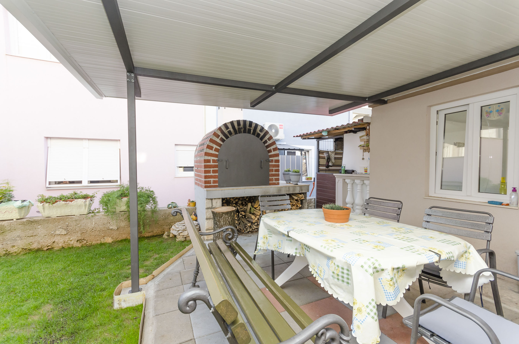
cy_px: 172
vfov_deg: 77.1
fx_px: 216
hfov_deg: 100.5
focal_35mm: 15
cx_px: 260
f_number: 8
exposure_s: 1/80
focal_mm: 10
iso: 100
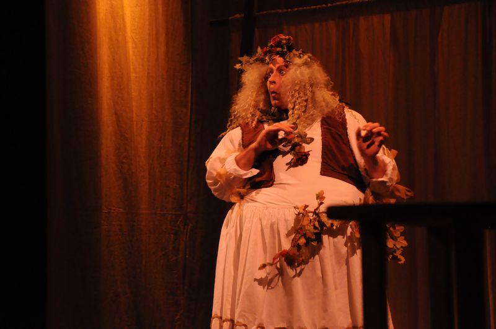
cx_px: 248
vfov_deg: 8.7
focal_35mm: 158
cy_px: 164
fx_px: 2167
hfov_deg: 13.1
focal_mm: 105
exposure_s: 1/125
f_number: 5.6
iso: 3200
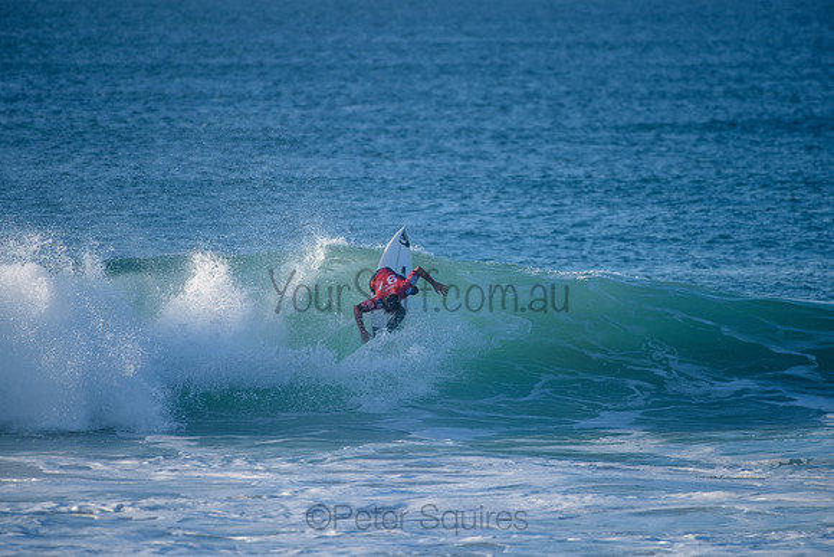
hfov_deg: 3.8
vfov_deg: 2.5
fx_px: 12505
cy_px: 265
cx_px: 418
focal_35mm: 540
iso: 400
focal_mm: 500
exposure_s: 1/2000
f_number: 5.6
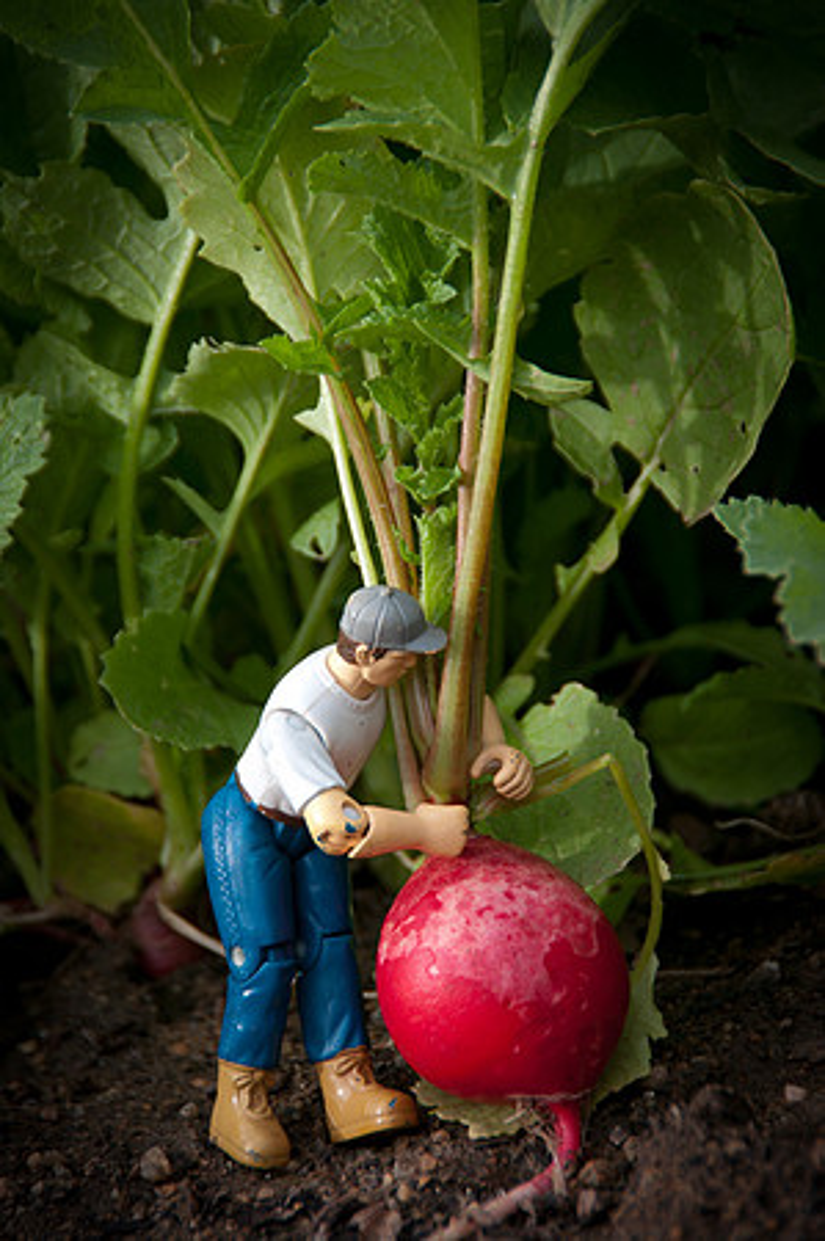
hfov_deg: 4.6
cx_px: 412
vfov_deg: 6.9
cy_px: 620
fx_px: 10336
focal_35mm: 300
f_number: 6.2
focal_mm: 200
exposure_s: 1/200
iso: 200
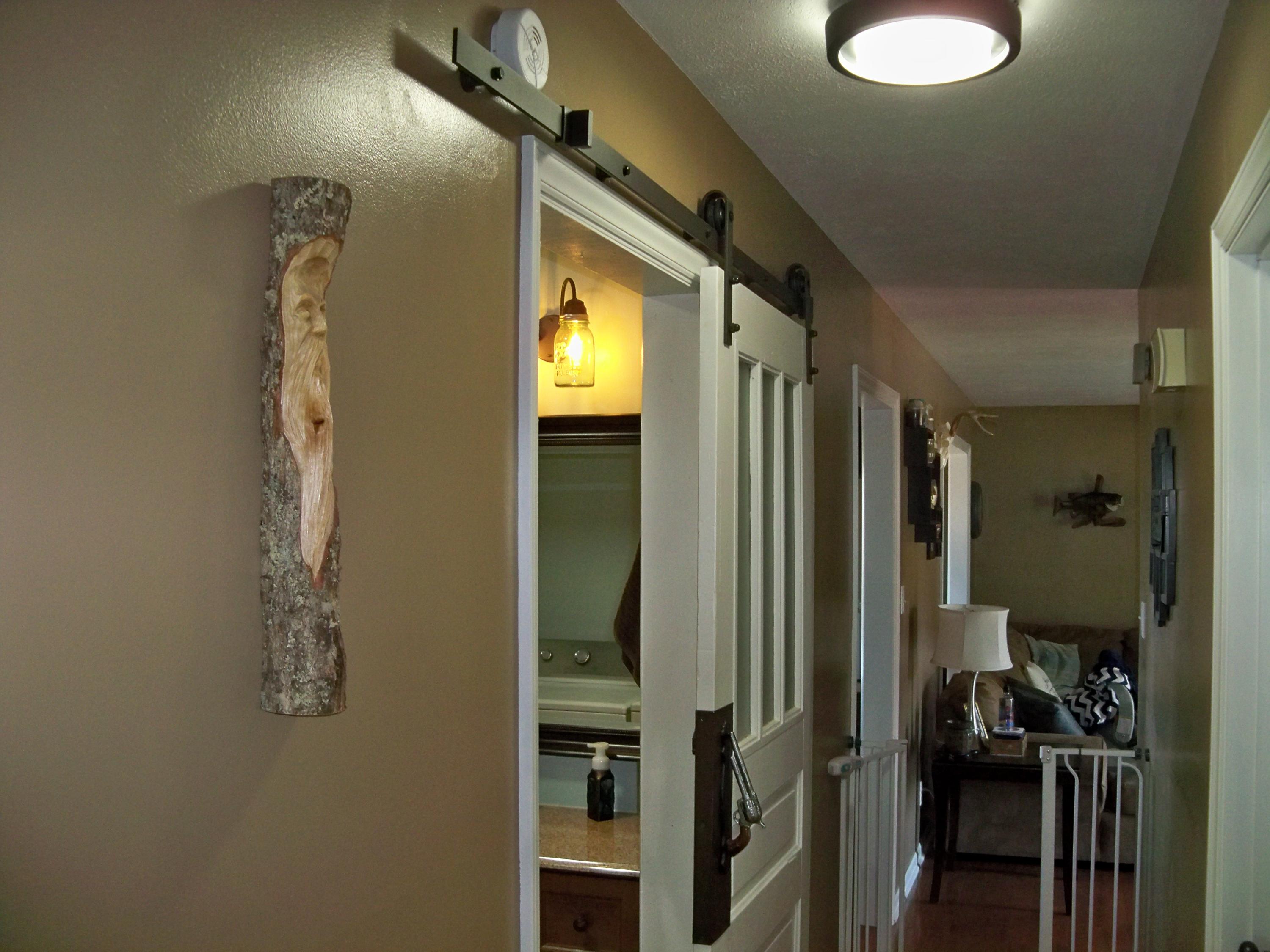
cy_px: 476
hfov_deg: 52.6
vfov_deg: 40.7
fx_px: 1284
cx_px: 635
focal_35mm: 35
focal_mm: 6.2
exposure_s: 1/30
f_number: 3.5
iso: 200
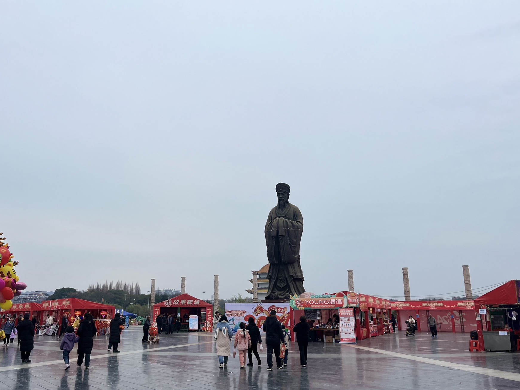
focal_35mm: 30
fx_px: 451
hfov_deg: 59.8
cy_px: 211
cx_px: 232
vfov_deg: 46.8
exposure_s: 1/1695
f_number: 1.6
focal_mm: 5.1
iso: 50
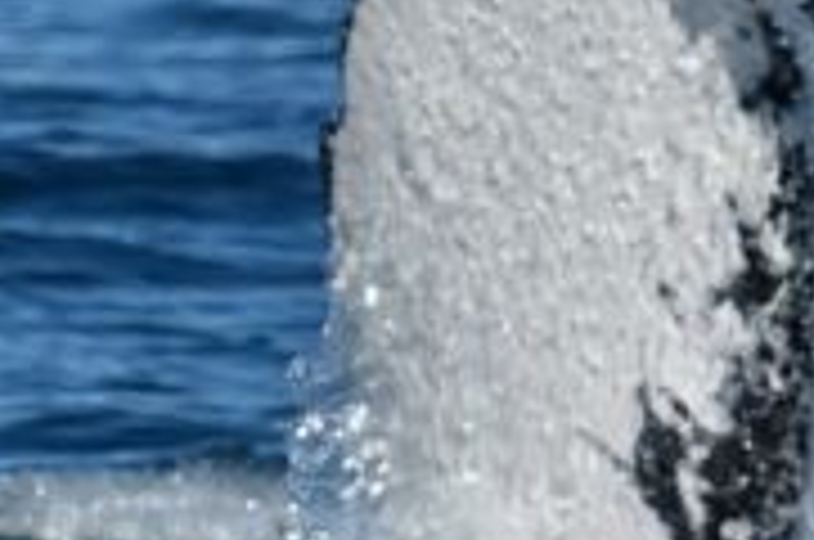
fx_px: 59903
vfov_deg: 0.5
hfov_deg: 0.8
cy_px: 2
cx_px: 751
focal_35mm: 2654
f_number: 6.3
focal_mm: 600
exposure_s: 1/8000
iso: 720
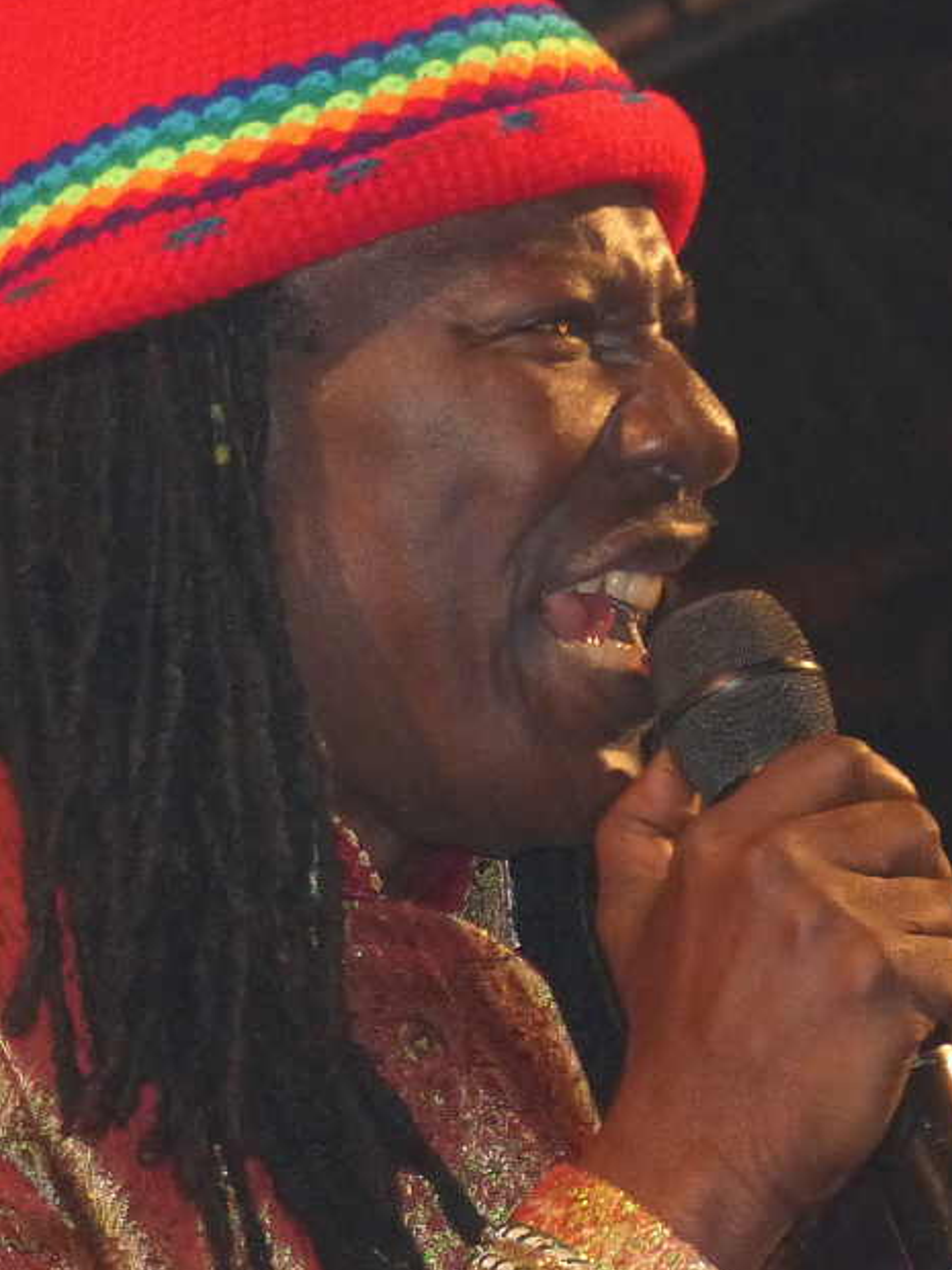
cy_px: 770
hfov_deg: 6.3
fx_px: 8691
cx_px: 373
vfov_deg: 8.4
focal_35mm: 237
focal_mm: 26.5
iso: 400
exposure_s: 1/60
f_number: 2.8
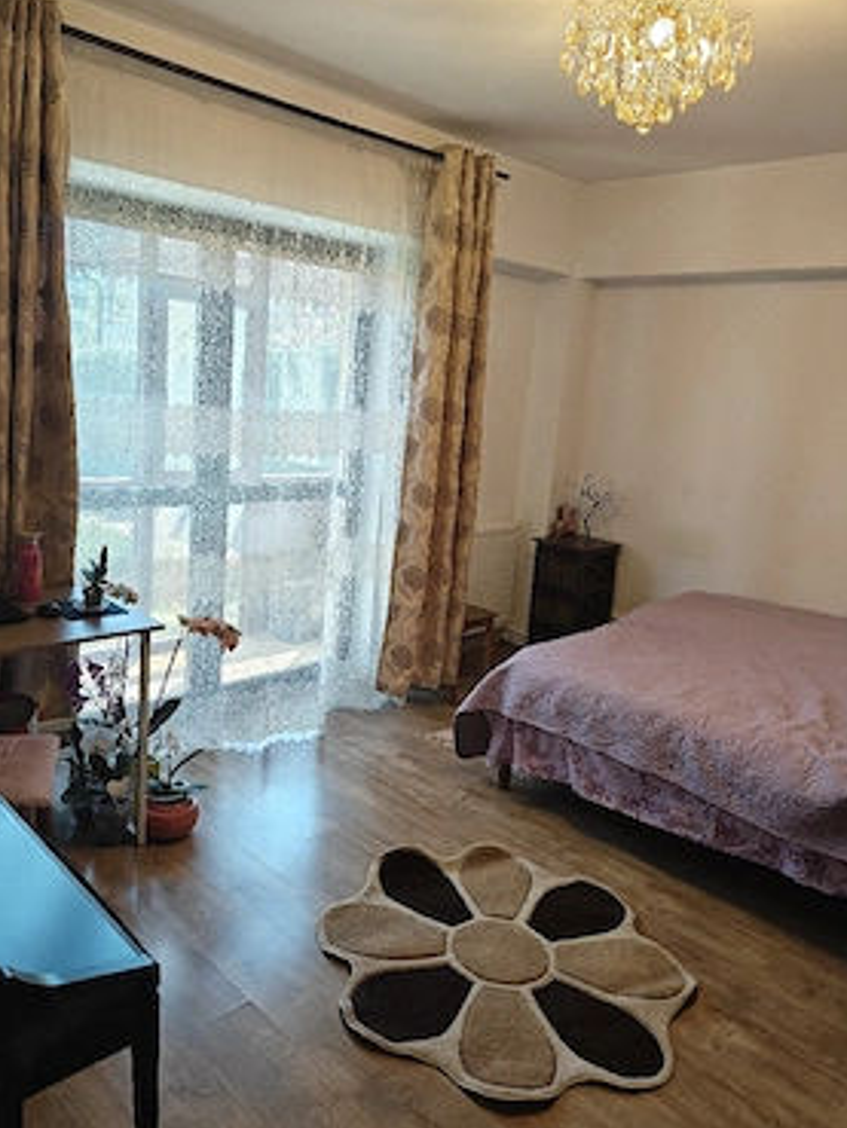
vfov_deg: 67.3
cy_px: 544
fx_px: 848
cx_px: 407
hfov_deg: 53.1
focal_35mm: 26
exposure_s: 1/101
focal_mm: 5.59
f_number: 1.8
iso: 50
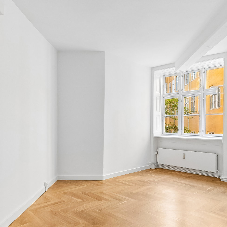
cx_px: 123
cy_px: 123
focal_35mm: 25
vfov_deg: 62.8
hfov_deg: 62.8
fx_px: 185
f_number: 10
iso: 200
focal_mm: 12
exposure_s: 1/1.67
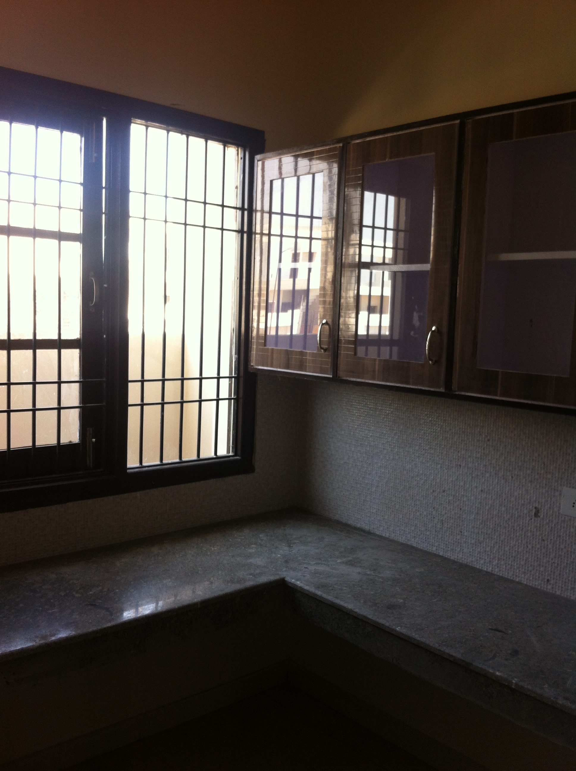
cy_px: 386
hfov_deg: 40.6
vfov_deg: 52.7
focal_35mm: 35
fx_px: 779
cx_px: 288
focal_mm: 3.85
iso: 80
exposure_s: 1/50
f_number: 2.8
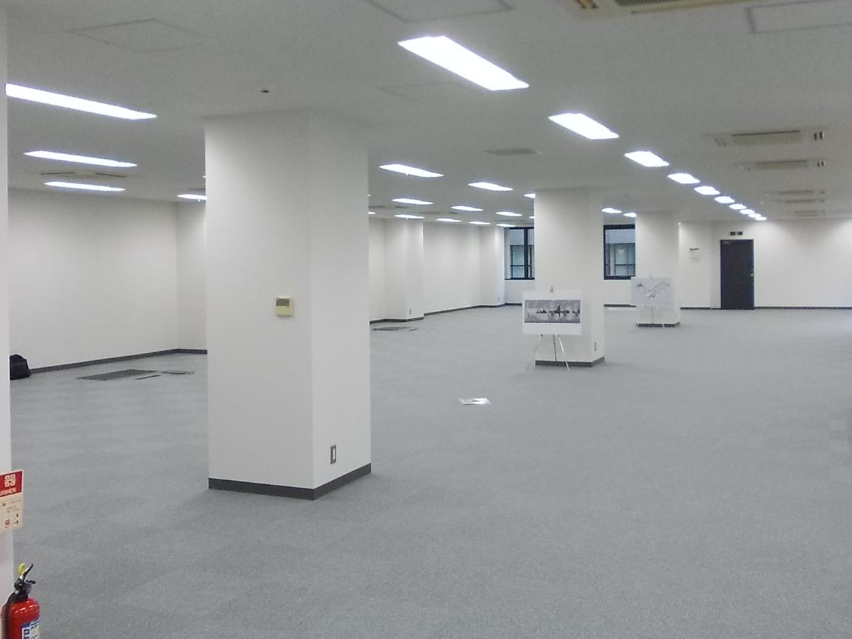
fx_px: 886
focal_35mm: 36
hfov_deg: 51.3
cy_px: 265
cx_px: 442
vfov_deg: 39.5
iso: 200
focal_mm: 4
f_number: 2.7
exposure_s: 1/100
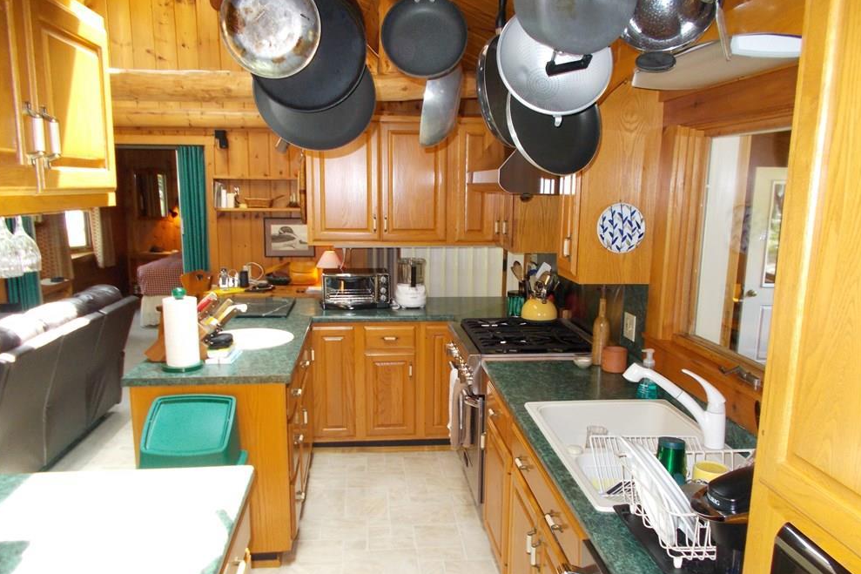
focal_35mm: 28
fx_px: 670
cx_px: 440
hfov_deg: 65.5
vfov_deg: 46.3
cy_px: 318
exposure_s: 1/30
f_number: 3.2
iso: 250
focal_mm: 4.6
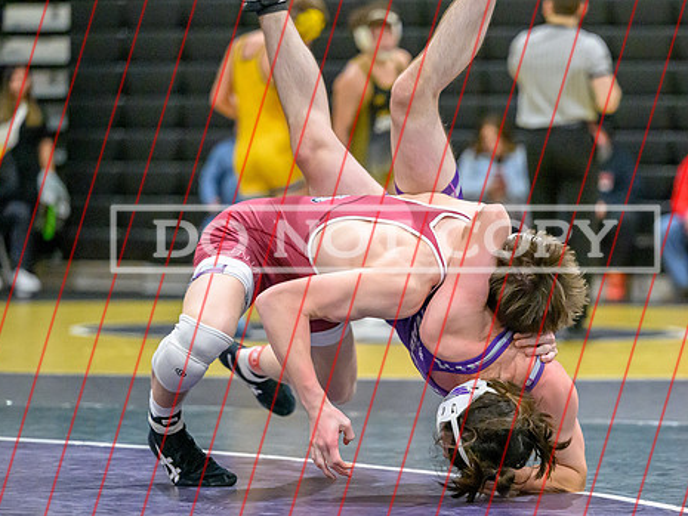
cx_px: 466
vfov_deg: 8.5
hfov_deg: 11.3
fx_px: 3479
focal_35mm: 175
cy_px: 282
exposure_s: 1/800
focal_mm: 120
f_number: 2.8
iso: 14400
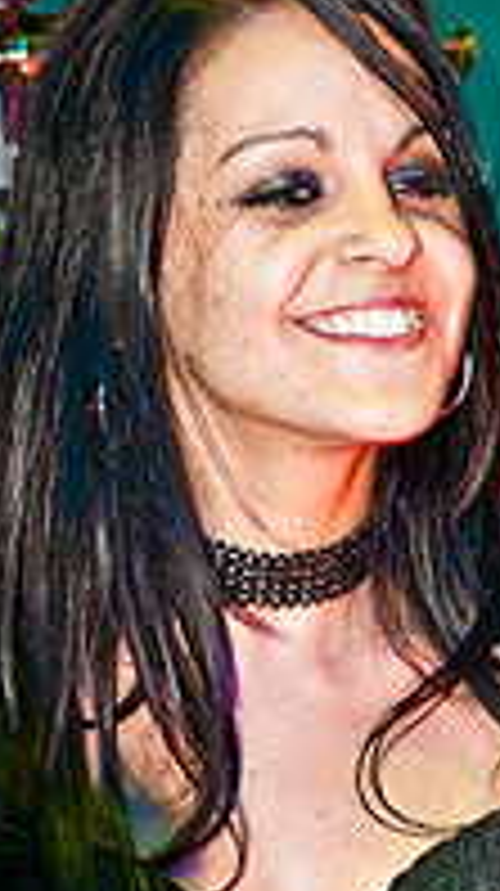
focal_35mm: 250
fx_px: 5908
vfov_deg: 8.6
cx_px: 412
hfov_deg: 4.8
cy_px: 738
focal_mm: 70
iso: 200
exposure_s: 1/25
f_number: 5
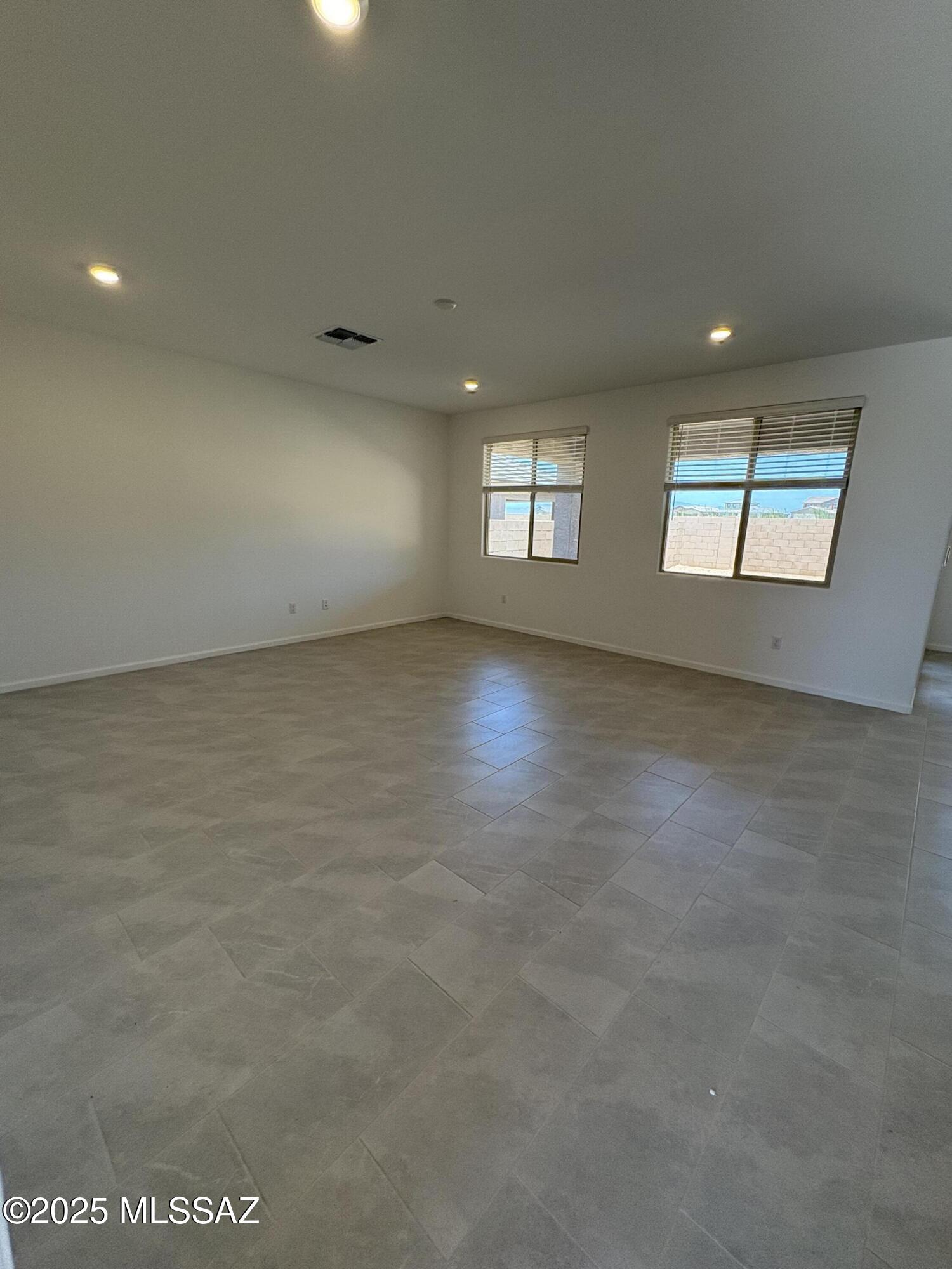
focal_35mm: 14
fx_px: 513
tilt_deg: -7.7
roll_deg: -1.9
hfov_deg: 85.7
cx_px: 476
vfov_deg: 102.1
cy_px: 634
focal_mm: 2.22
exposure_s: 1/136
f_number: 2.2
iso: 125
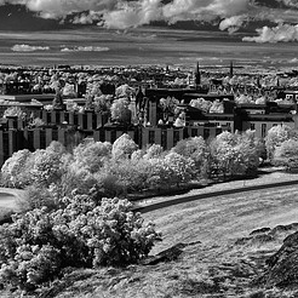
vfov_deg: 28.6
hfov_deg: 28.6
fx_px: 584
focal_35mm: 60
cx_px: 141
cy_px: 165
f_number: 16
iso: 400
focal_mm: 20
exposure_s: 1/125
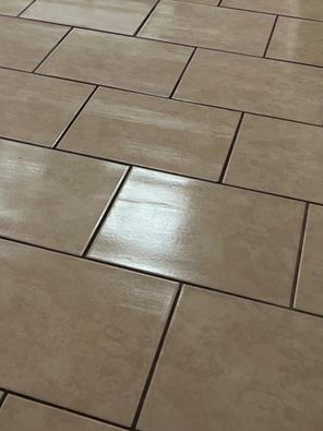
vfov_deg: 22.0
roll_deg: -1.2
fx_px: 983
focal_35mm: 79
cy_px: -141
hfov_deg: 18.2
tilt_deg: -8.2
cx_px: 1
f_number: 1.5
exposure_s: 1/188
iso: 50
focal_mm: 5.7
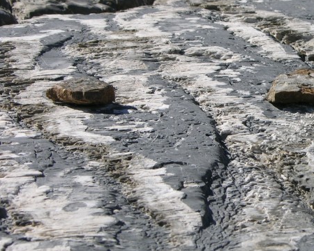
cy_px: 142
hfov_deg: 10.5
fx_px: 1691
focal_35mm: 182
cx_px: 301
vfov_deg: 8.5
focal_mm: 21
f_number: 4.9
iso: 50
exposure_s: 1/484
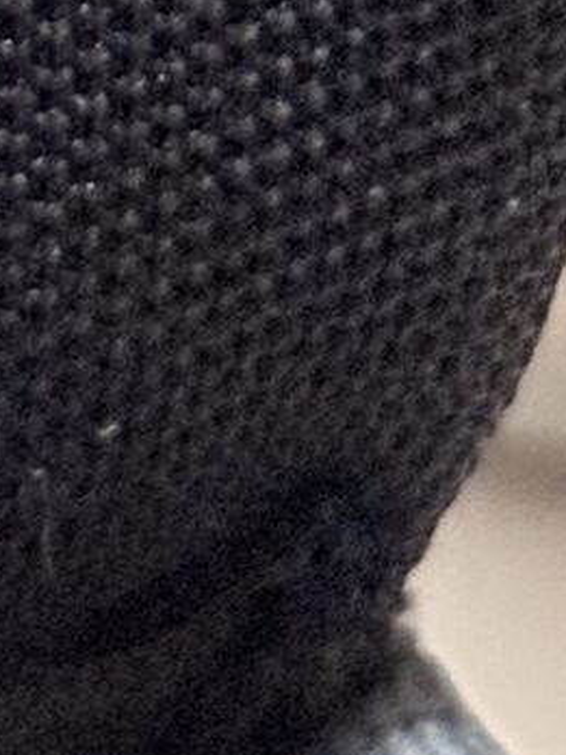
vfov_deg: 5.4
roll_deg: -3.6
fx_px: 7696
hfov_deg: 4.2
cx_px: 20
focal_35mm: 353
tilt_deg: -30.1
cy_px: -1261
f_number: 1.78
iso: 500
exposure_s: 1/33
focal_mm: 6.76
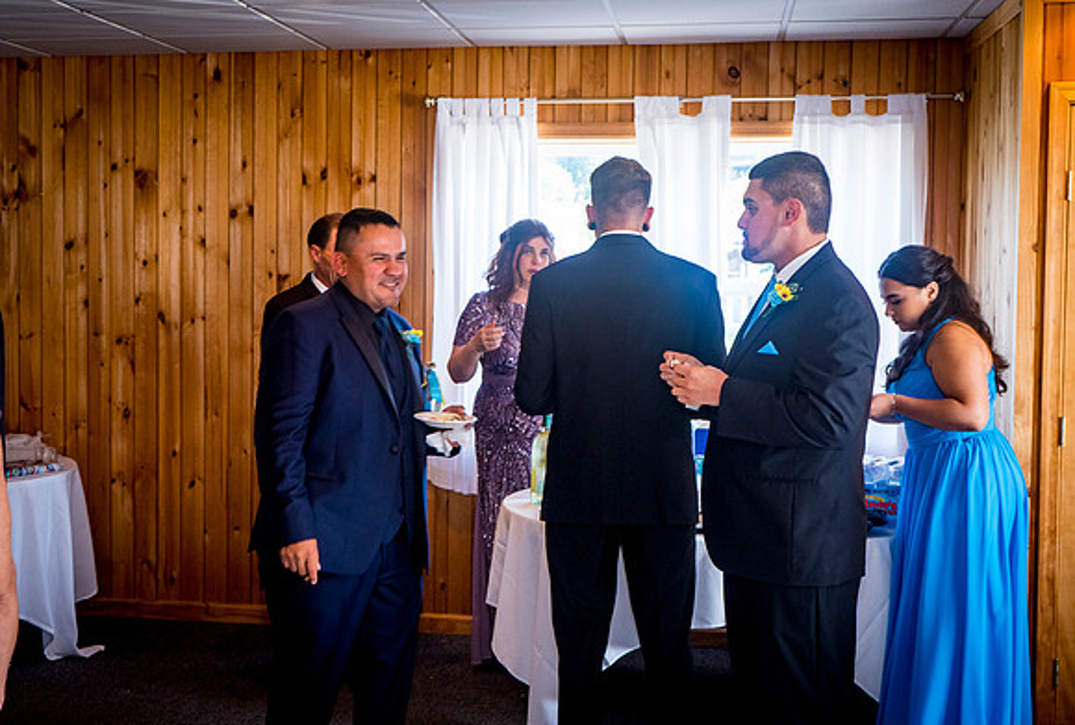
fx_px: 1468
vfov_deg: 27.7
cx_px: 430
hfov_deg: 40.0
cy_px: 362
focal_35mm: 49
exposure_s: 1/80
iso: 1250
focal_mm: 41
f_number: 5.6
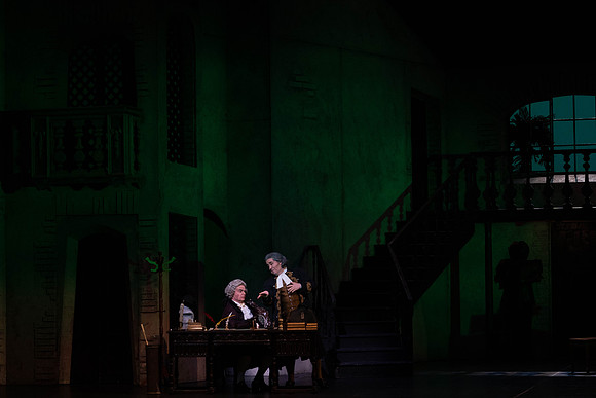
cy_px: 199
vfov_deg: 14.3
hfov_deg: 21.2
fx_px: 1590
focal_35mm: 96
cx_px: 298
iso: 3200
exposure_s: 1/250
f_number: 9
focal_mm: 96
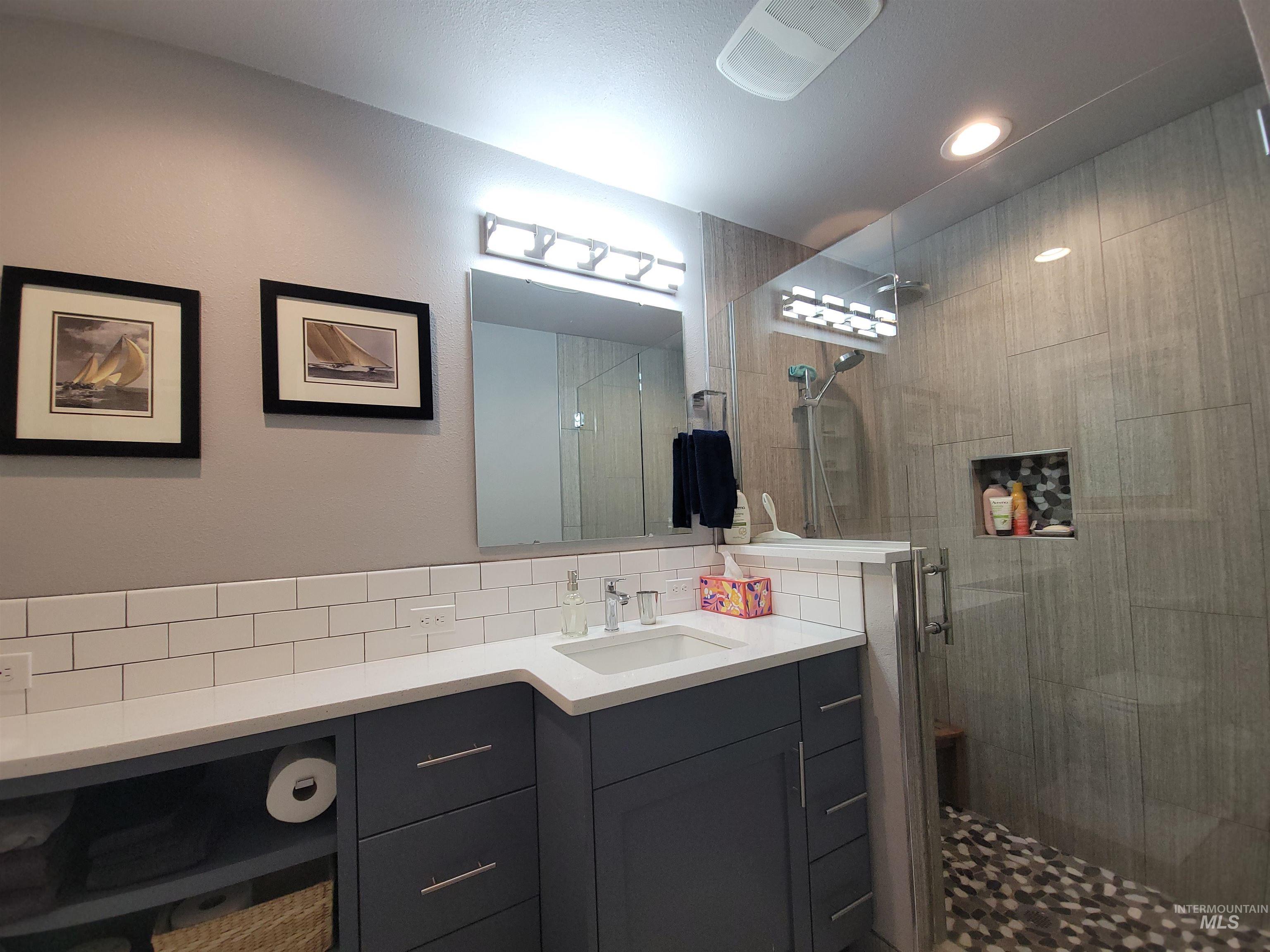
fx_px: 477
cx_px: 635
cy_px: 476
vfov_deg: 89.9
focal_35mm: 13
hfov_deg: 106.2
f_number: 2.2
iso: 125
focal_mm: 2.2
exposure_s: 1/60
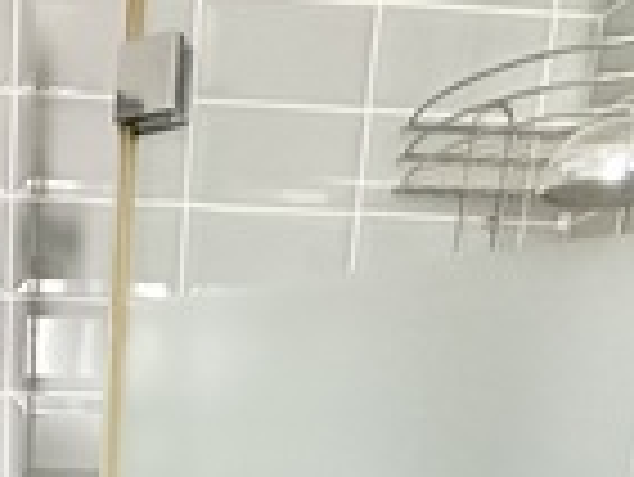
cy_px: 819
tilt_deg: -15.1
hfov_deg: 32.6
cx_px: -29
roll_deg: -1.1
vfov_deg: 20.7
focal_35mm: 53
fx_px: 972
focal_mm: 2.22
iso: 800
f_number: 2.2
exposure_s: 1/60
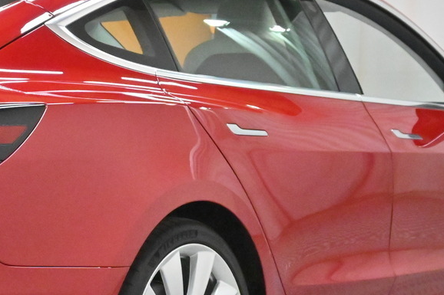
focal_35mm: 116
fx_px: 1426
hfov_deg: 17.4
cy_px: 163
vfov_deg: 11.8
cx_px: 51
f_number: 7.1
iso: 5000
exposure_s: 1/200
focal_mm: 27.5
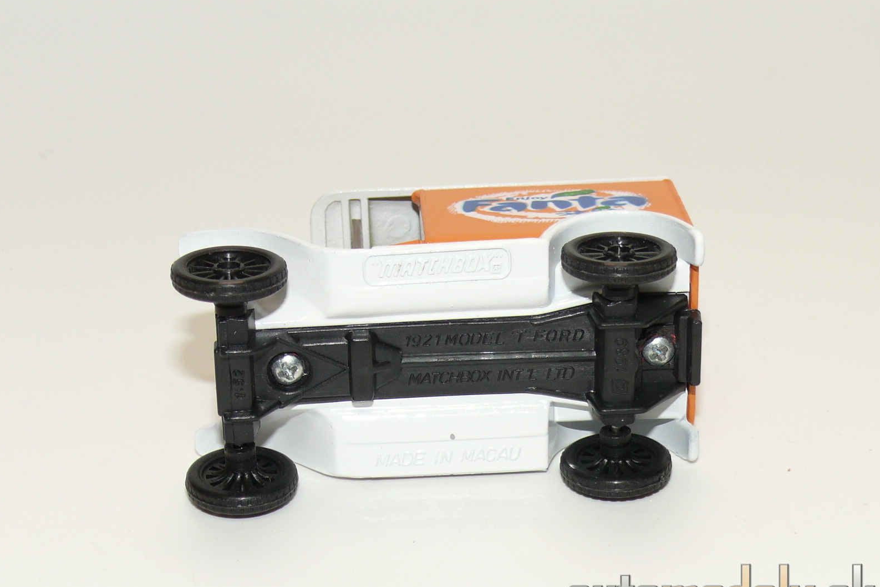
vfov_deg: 15.9
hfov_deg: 23.6
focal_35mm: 86
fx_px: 2102
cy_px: 316
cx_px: 440
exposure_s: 1/30
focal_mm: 12
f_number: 4
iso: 100
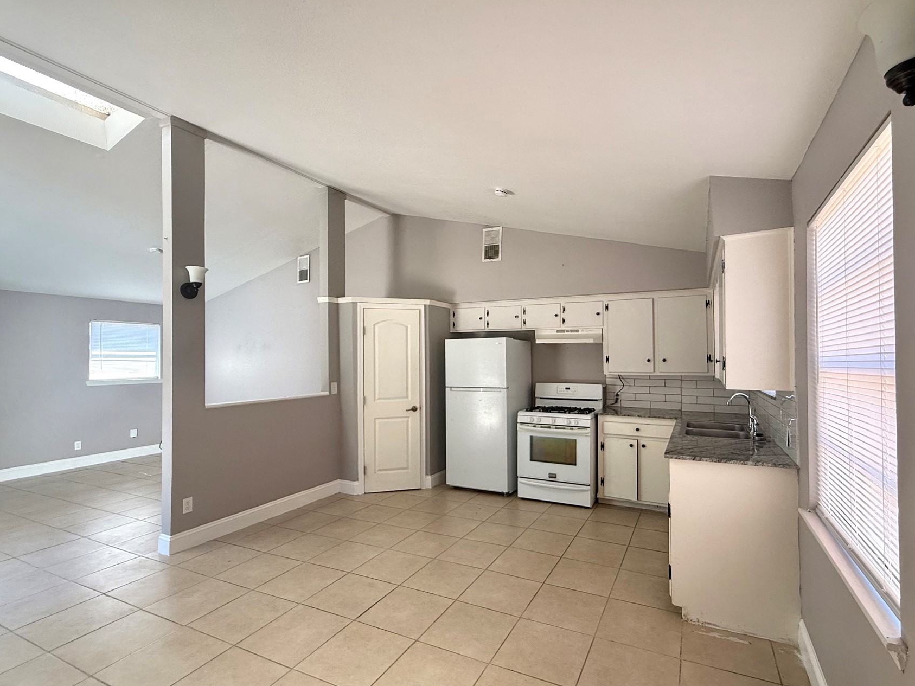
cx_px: 494
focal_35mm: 17
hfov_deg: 90.9
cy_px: 352
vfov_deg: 74.7
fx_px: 449
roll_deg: -0.2
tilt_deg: +0.6
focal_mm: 2.22
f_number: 2.2
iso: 100
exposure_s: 1/99
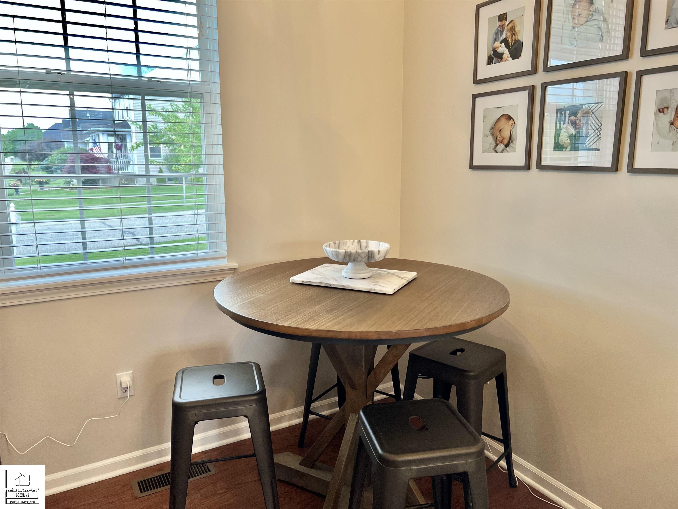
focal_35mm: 26
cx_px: 339
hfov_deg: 67.3
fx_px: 509
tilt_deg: -10.4
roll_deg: -0.3
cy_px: 254
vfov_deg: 53.1
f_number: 1.5
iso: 125
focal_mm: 5.7
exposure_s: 1/120
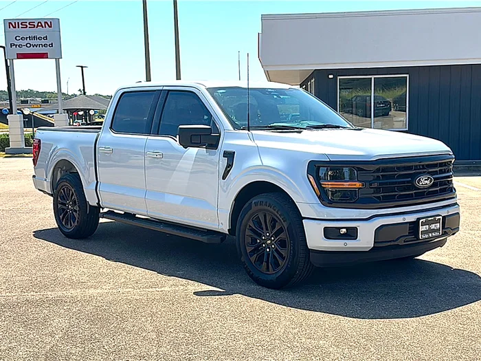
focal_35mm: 40
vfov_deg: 36.0
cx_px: 240
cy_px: 180
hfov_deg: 46.8
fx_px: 556
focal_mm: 6.86
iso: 80
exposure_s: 1/5051
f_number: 1.78
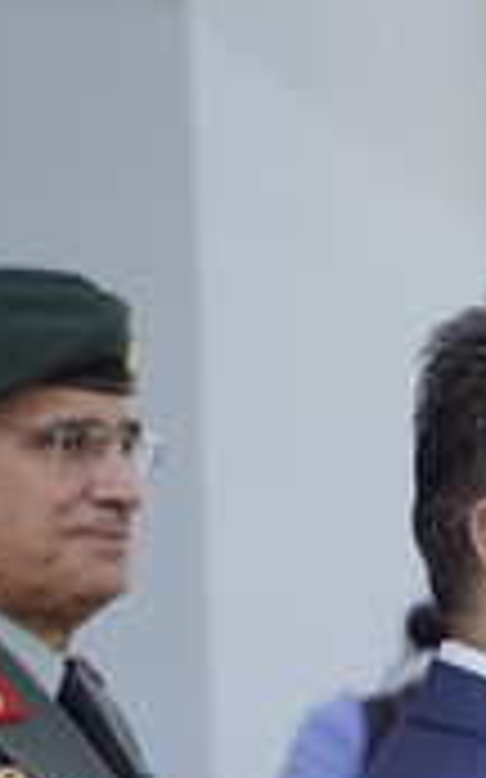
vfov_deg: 12.4
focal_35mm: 166
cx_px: 1179
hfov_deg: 7.4
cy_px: 845
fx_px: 3521
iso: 200
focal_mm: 47
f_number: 2.8
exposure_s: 1/800
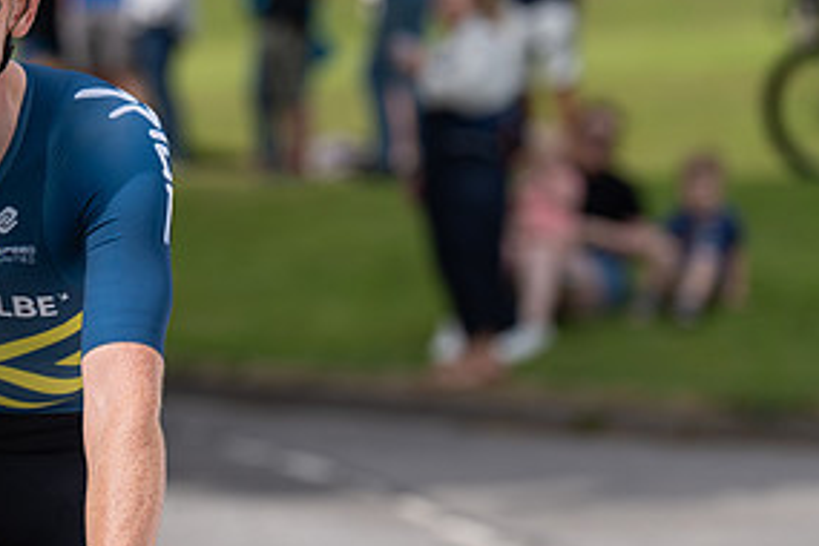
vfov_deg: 5.0
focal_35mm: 273
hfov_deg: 7.5
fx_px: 6210
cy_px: 174
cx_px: 34
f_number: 3.5
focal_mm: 134
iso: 100
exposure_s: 1/800
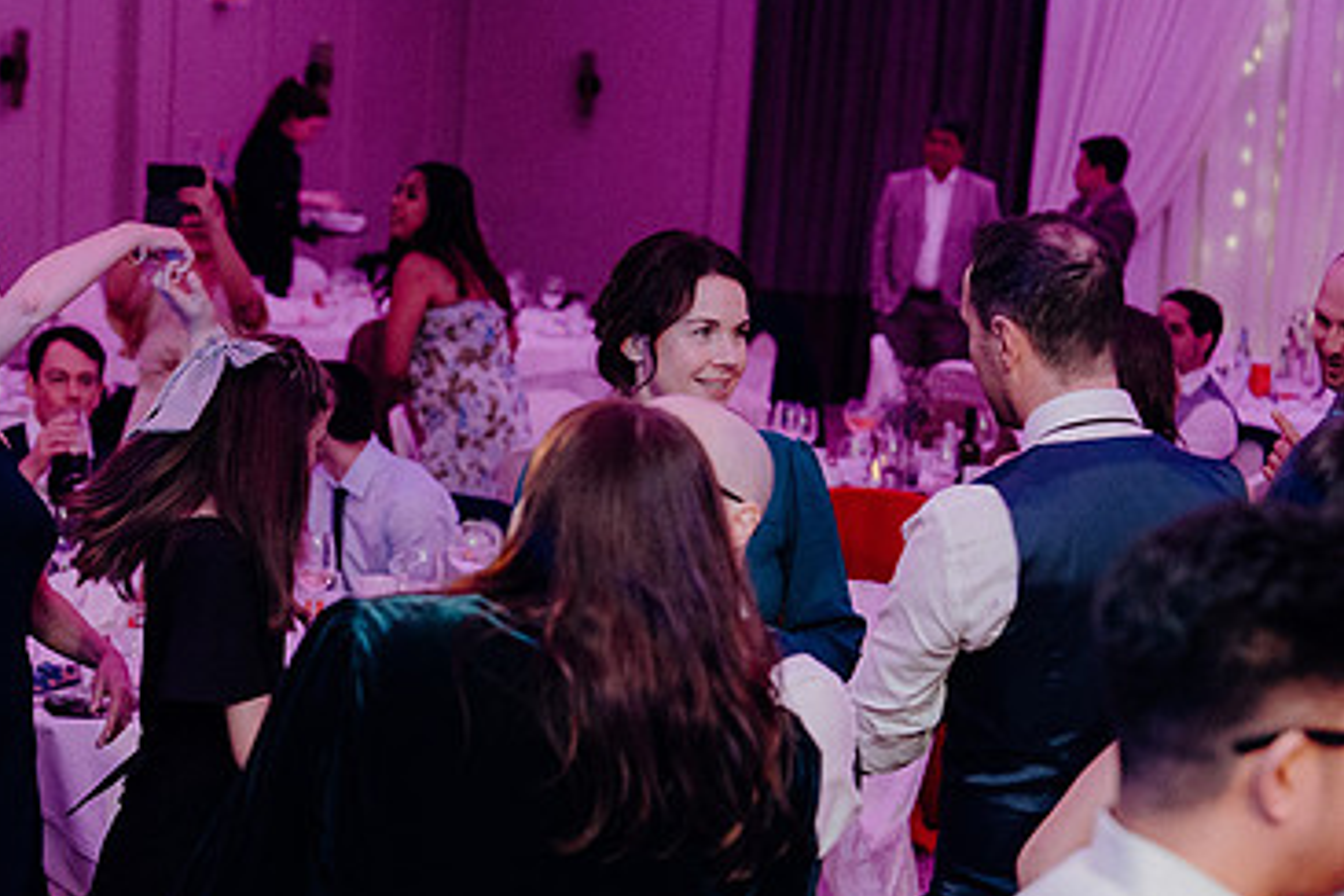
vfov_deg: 12.3
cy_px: 633
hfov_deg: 18.3
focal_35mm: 111
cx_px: 283
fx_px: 4144
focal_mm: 70
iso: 3200
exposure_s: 1/160
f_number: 3.5
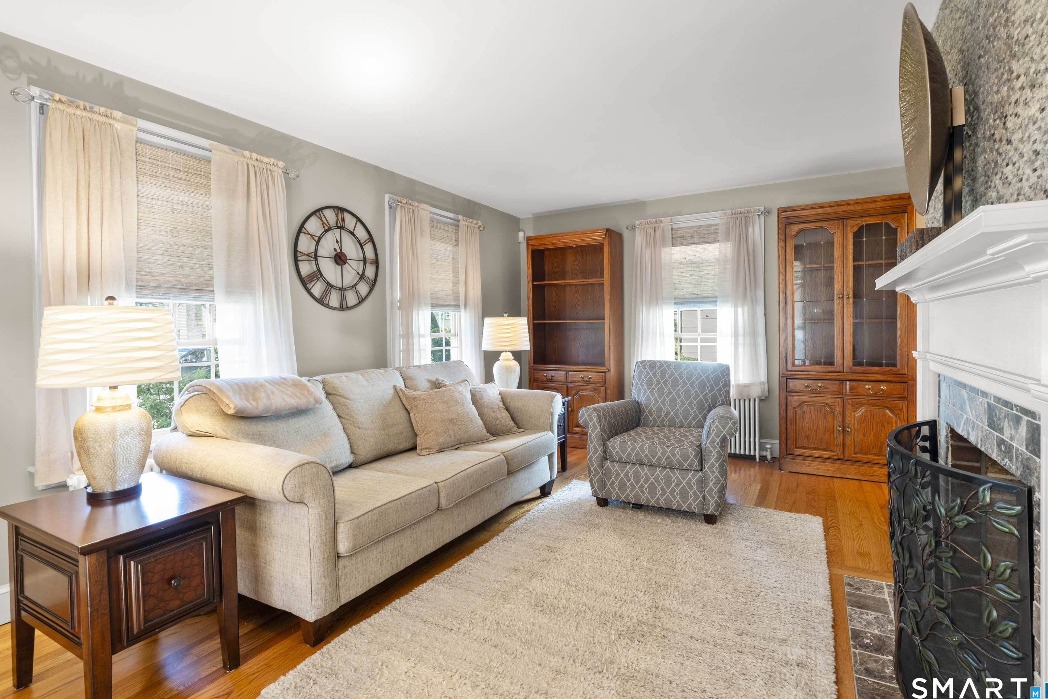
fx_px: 495
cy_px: 336
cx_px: 521
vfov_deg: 70.4
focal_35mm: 17
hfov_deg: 93.3
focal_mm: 16
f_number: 9
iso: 200
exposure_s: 4
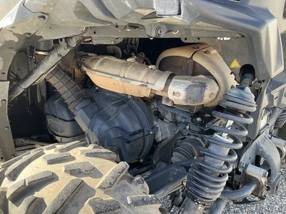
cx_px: 143
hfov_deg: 61.7
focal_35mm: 29
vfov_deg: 48.2
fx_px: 240
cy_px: 107
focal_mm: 3
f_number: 1.8
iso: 32
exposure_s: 1/154
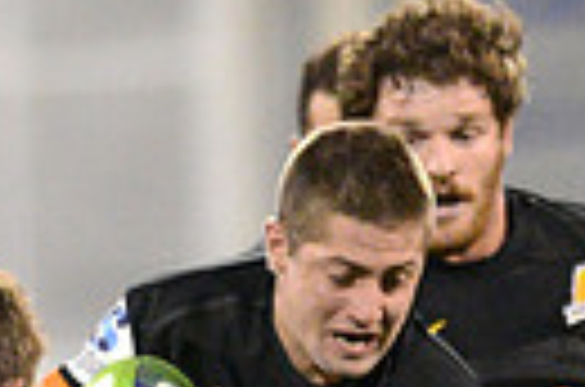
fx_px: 21771
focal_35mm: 1343
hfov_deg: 1.5
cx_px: 18
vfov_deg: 1.0
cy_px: 758
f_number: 2.8
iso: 4500
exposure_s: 1/1250
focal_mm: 300
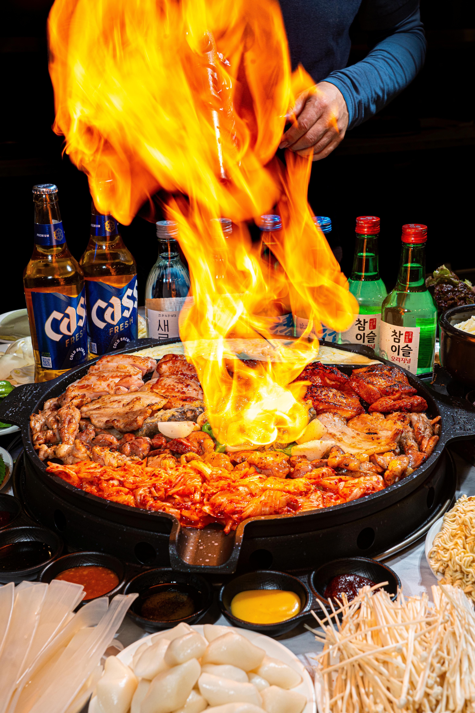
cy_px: 356
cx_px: 238
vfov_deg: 46.4
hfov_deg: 31.9
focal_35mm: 42
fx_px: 831
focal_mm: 42
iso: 400
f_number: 11
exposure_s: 1/100
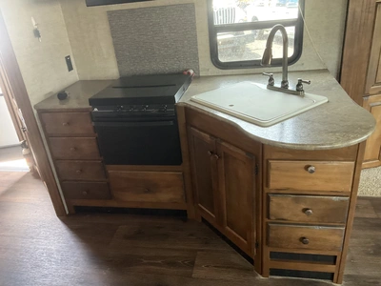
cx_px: 190
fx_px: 319
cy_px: 143
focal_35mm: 29
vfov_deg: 48.2
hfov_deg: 61.7
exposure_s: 1/60
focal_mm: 3
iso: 250
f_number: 1.8
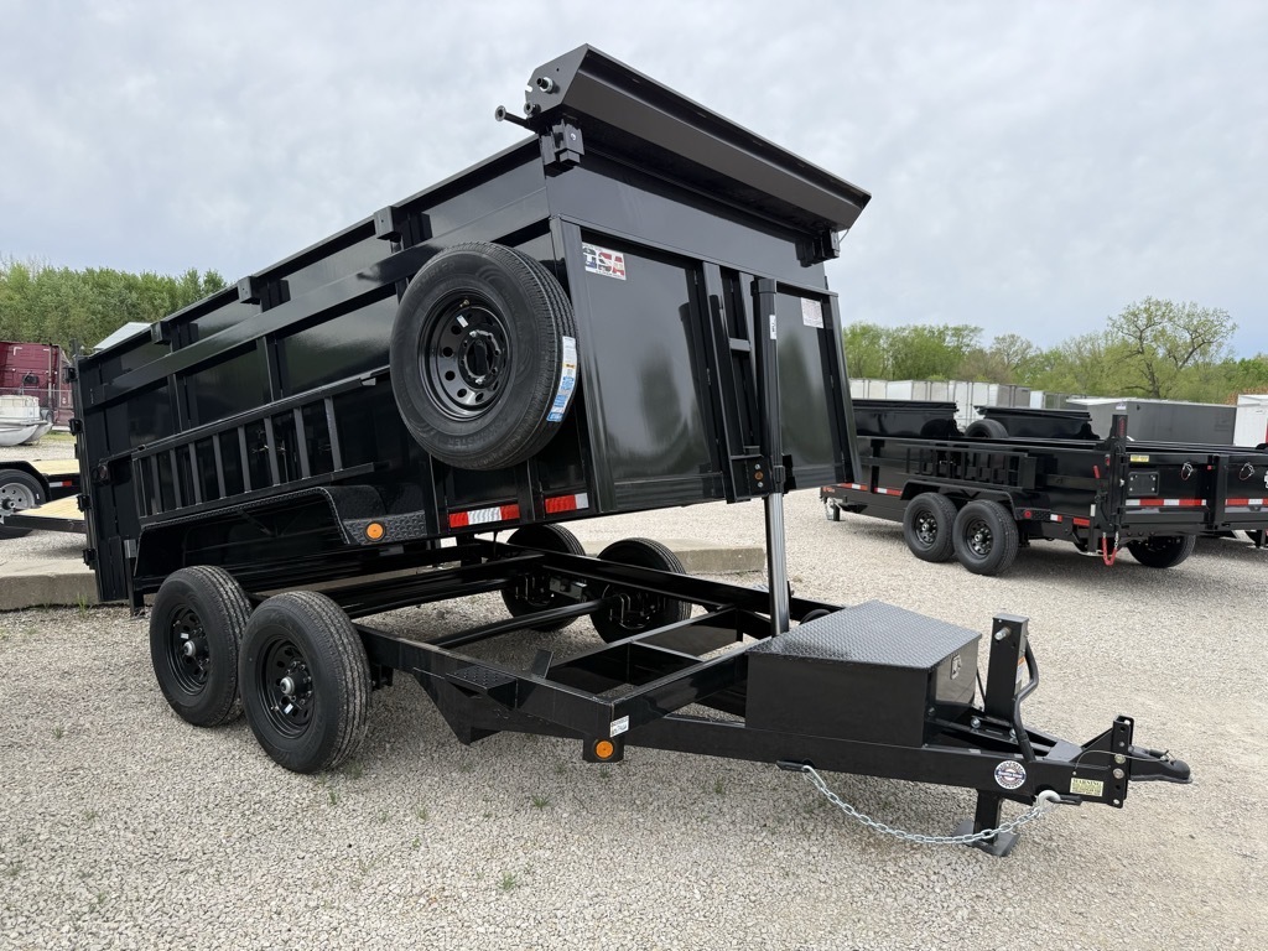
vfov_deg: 56.8
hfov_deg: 71.6
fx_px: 879
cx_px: 634
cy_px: 476
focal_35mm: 24
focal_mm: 6.76
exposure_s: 1/2703
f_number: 1.78
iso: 80
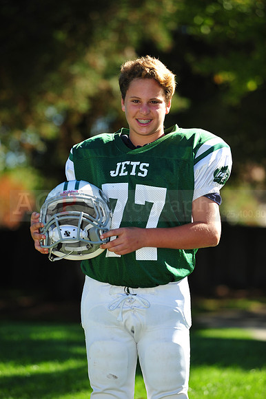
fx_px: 1942
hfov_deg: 7.8
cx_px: 133
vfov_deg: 11.8
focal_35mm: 175
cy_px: 200
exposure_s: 1/1250
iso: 400
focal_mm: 175
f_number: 4.5
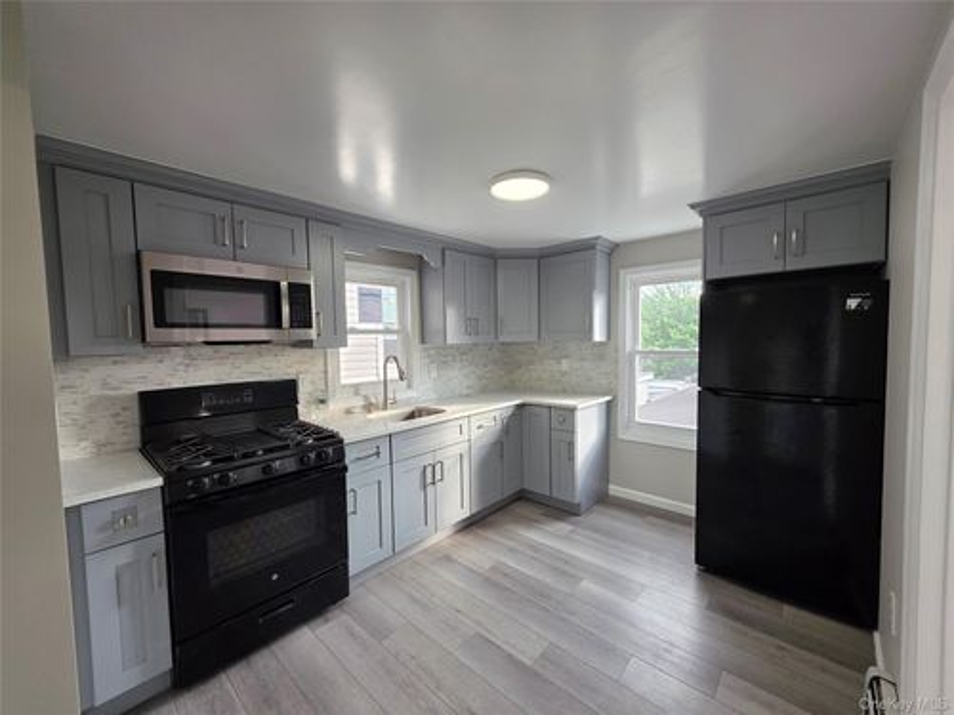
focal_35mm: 13
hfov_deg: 106.2
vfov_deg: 89.9
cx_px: 477
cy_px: 358
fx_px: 358
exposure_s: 1/120
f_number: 1.9
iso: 125
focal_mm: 2.2
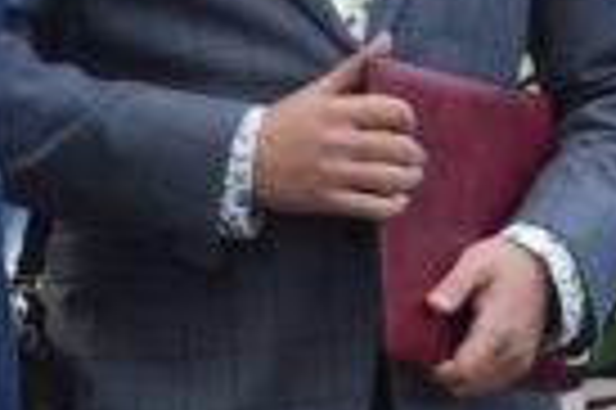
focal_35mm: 555
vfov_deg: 2.5
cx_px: -800
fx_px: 9485
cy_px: -144
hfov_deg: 3.7
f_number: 7.1
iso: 400
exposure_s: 1/200
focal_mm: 66
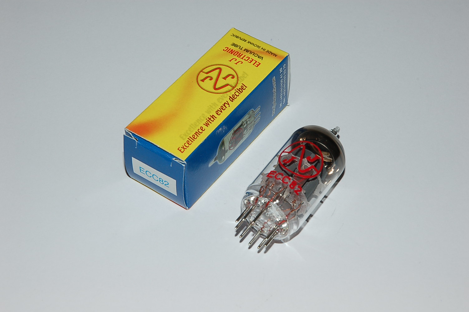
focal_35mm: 105
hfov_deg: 19.5
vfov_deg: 13.0
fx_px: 1367
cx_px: 234
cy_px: 156
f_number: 16
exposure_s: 1/60
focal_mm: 70
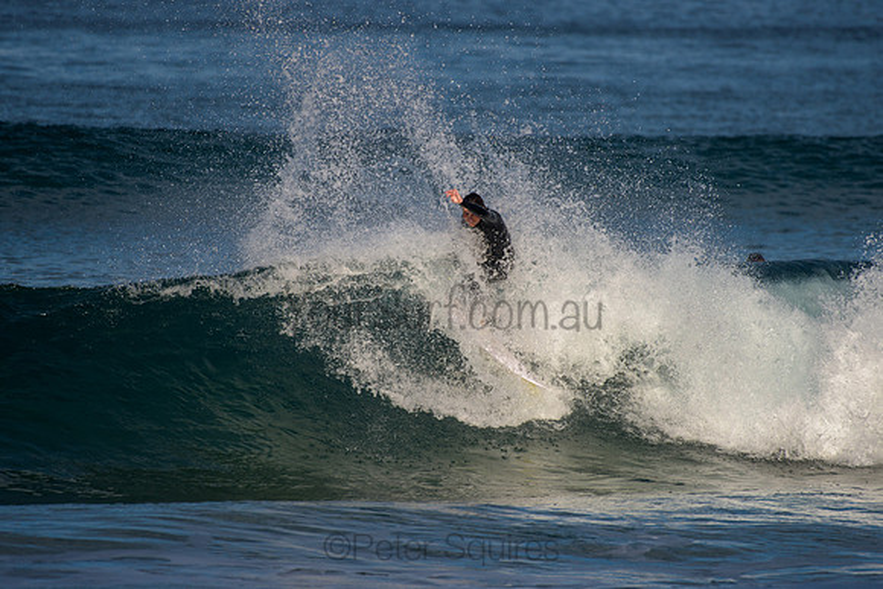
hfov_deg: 3.4
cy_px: 286
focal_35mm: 613
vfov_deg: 2.2
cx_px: 454
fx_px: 15045
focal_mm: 500
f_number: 5.6
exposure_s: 1/2000
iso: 140
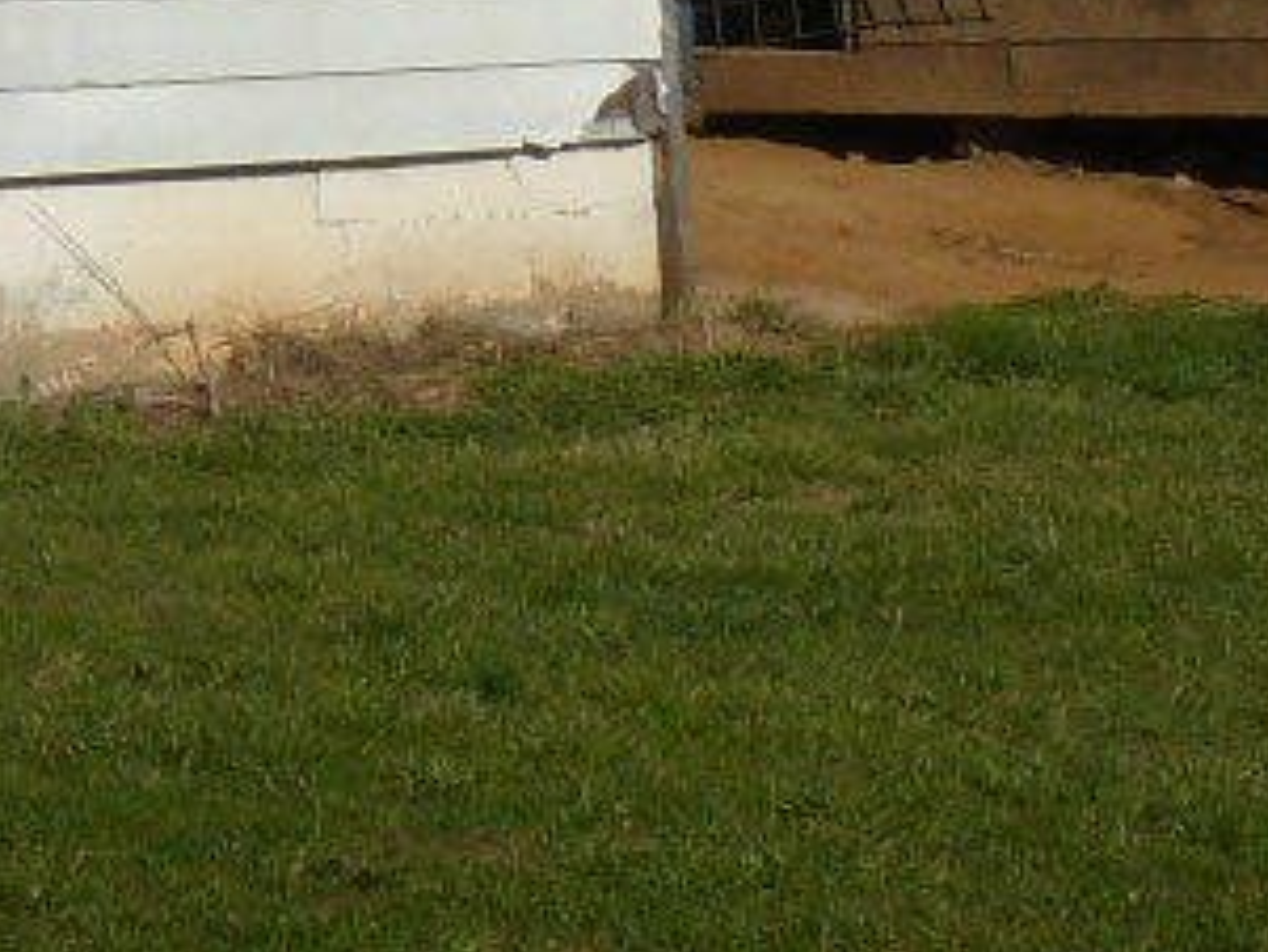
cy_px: -725
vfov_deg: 9.3
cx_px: -42
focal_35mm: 153
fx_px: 5607
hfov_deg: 12.7
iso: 100
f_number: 6.3
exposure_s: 1/800
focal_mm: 6
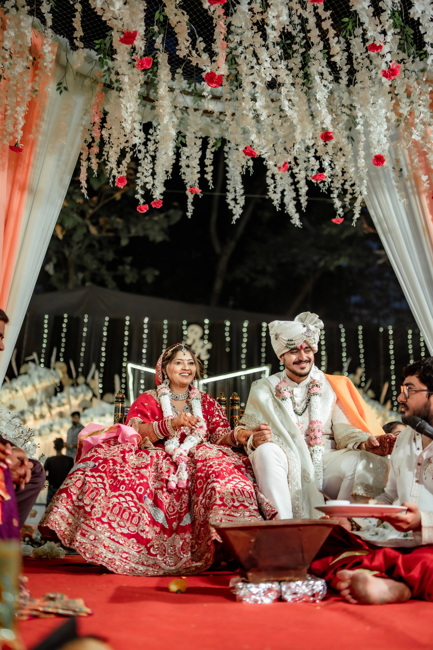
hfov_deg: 37.9
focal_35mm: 35
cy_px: 325
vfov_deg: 54.4
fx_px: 631
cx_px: 216
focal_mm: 35
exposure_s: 1/250
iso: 250
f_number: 1.4
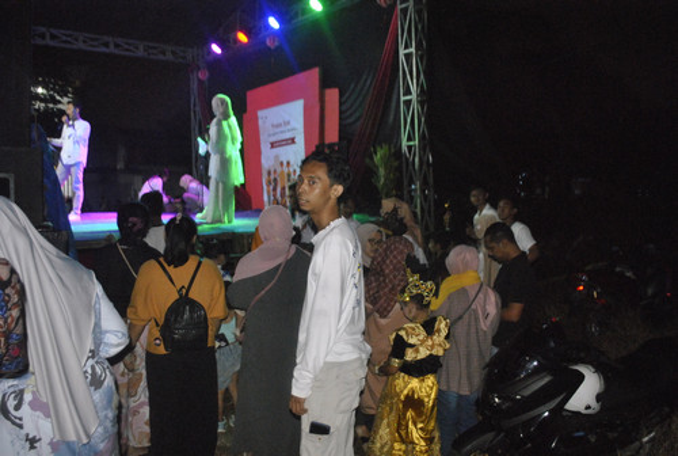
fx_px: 623
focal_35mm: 33
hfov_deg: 57.1
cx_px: 339
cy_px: 228
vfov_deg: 40.2
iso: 1600
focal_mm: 22
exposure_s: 1/25
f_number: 4
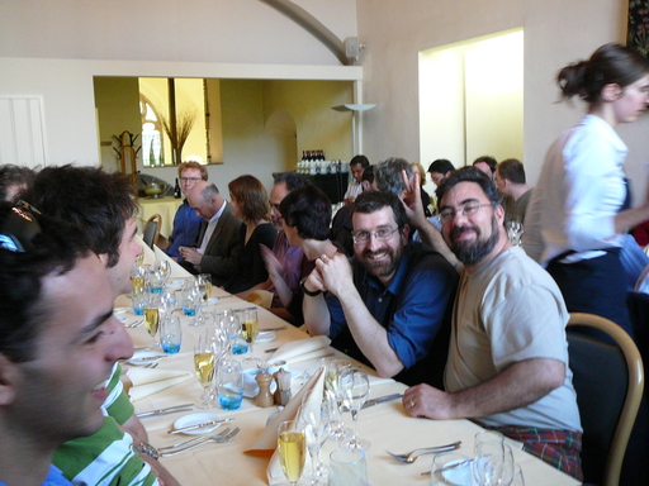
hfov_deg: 52.6
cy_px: 243
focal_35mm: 35
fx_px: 656
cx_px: 324
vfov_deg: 40.7
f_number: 2.8
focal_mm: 5.2
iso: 200
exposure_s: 1/20
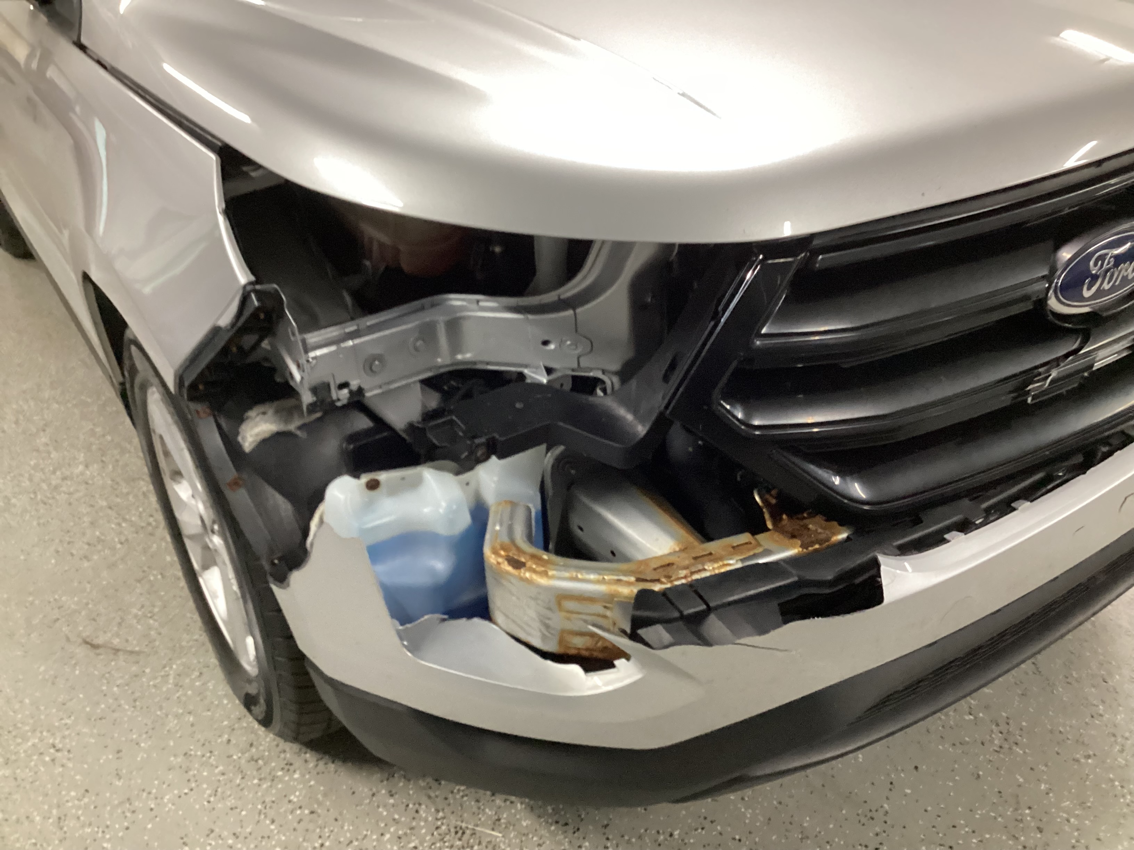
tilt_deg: -34.0
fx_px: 1016
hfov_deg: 58.4
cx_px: 567
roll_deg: +2.0
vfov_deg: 45.4
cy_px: 425
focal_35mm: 31
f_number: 2.4
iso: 400
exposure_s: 1/50
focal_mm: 3.3
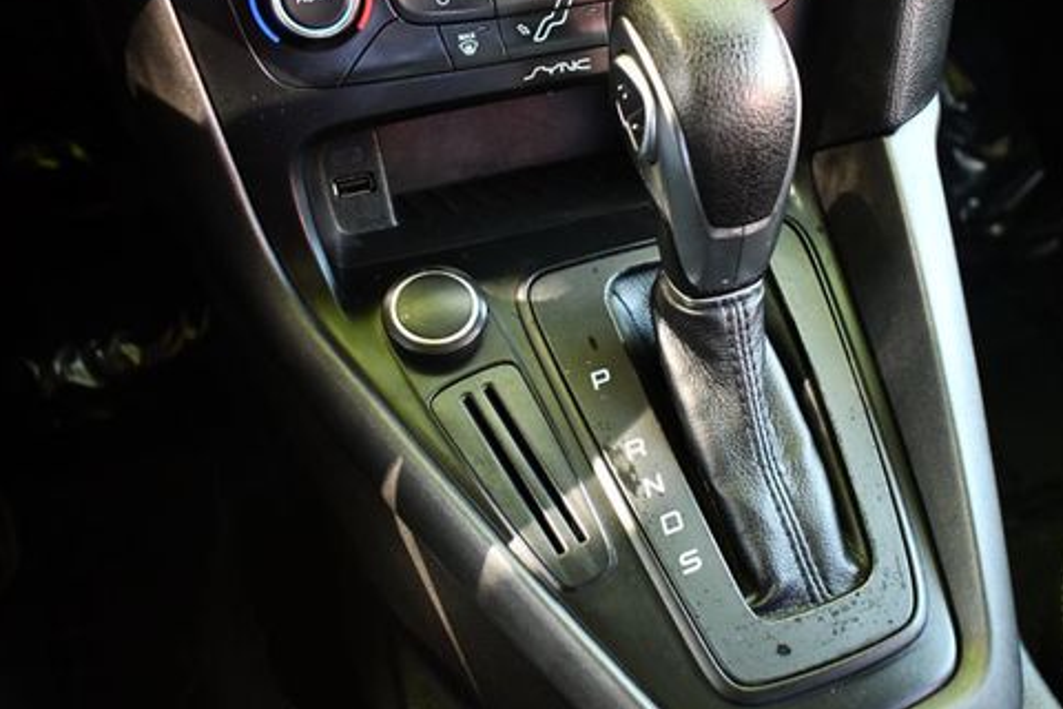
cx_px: 689
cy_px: 332
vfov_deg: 36.9
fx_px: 1063
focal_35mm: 36
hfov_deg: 52.3
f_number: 3.5
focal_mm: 18
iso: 3600
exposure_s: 1/60
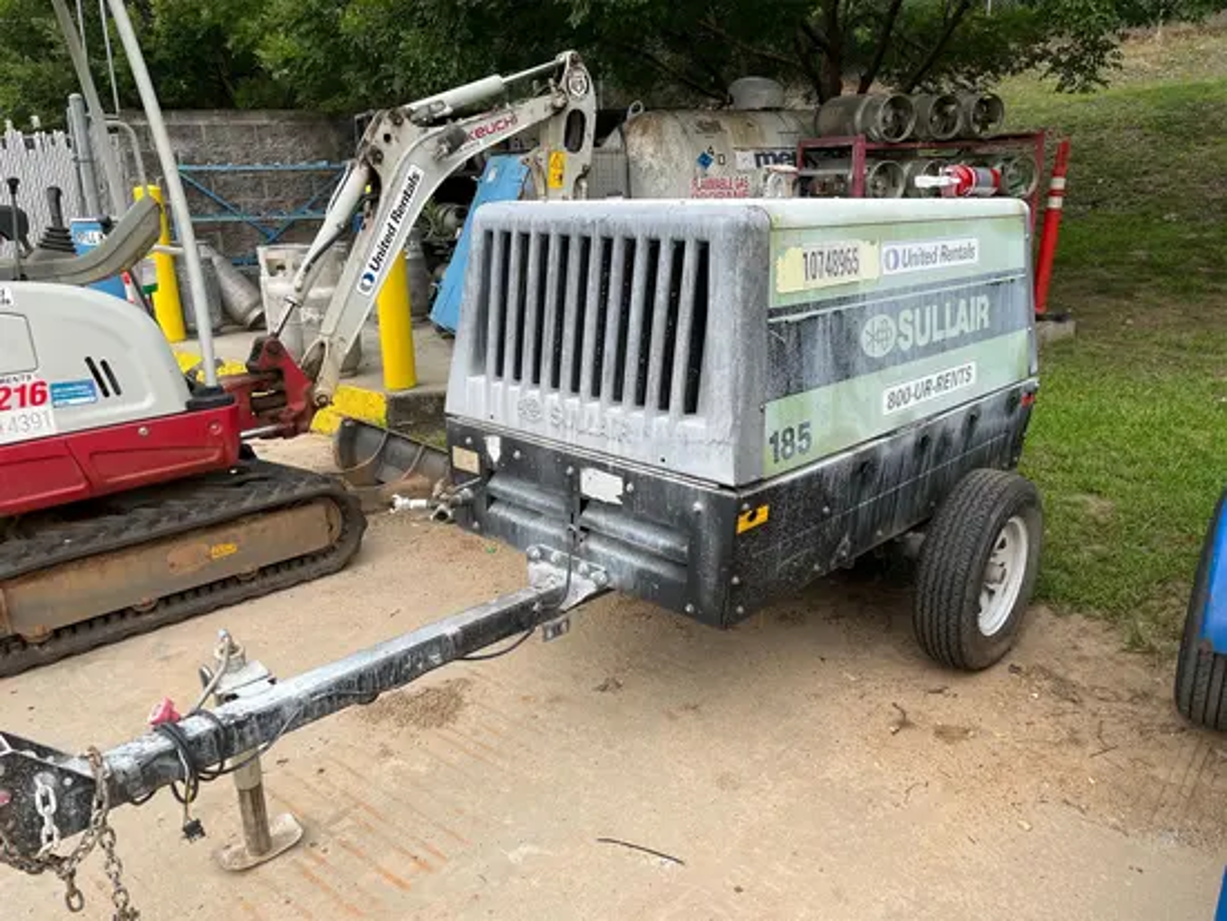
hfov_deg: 67.3
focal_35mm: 26
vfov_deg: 53.1
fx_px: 922
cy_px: 460
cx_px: 614
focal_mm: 5.1
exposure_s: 1/1140
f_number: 1.6
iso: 50
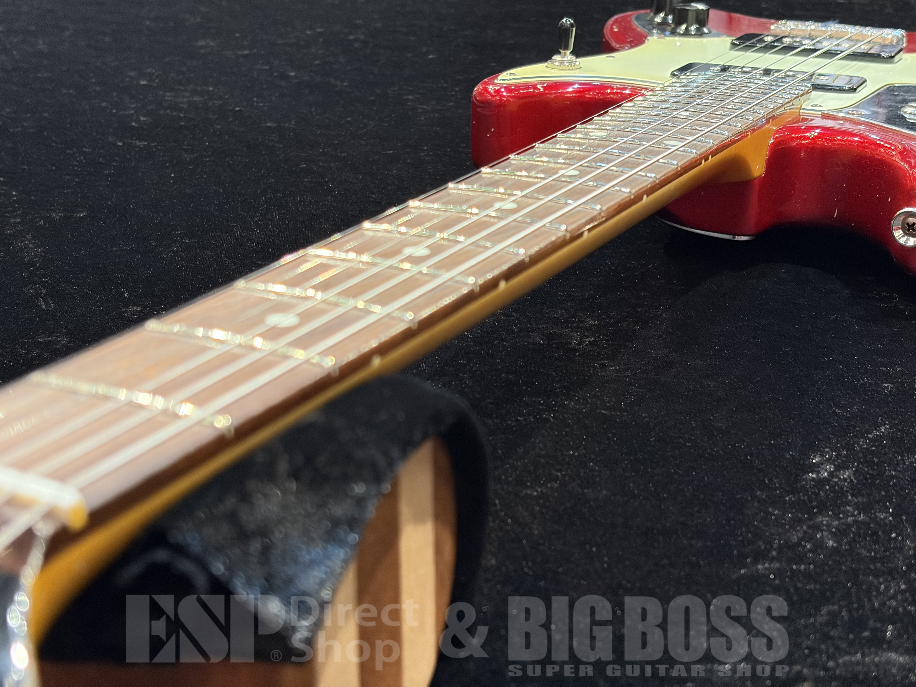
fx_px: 1376
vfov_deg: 28.0
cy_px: 344
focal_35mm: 52
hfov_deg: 36.8
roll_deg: +1.5
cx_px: 458
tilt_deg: -21.8
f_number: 1.6
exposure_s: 1/40
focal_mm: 5.96
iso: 250
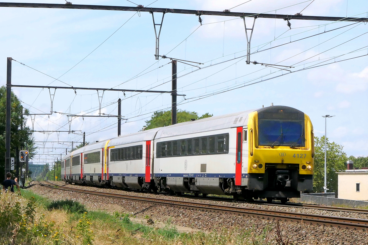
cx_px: 184
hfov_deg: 24.5
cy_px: 122
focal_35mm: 83
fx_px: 848
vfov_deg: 16.4
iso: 800
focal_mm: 30.3
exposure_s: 1/800
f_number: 11
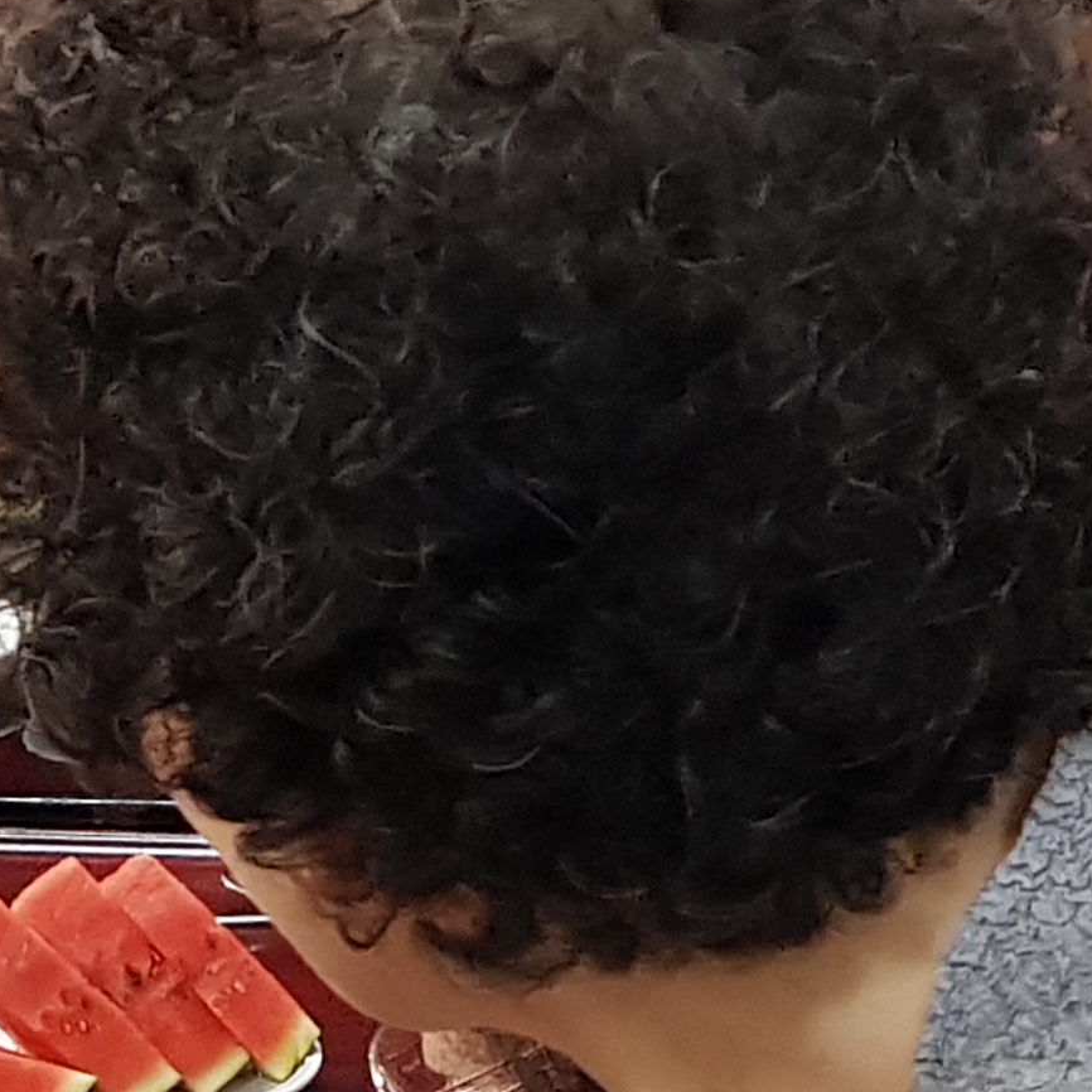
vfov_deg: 15.0
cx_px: 1226
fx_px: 3819
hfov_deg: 15.8
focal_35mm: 107
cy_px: -593
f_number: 1.7
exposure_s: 1/60
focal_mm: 4.3
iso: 250
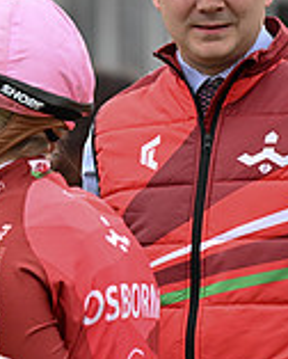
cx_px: -354
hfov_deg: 2.2
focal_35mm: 694
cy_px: 230
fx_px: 7380
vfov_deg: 2.8
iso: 1250
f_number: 4.5
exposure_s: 1/1600
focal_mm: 200
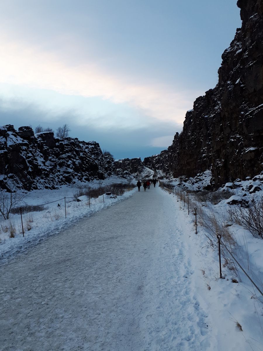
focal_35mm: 27
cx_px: 132
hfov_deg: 51.4
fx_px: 274
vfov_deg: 65.3
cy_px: 176
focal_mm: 3.6
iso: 50
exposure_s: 1/100
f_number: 1.9
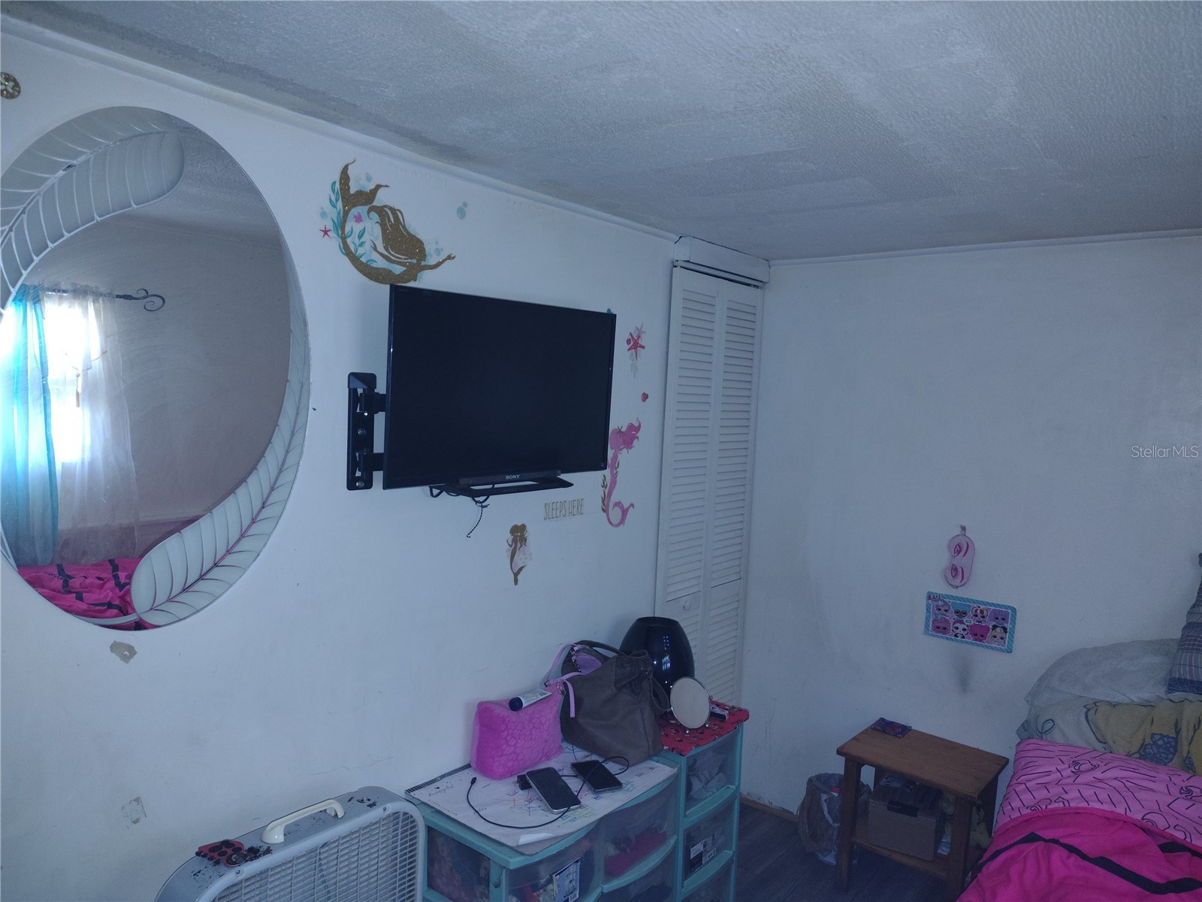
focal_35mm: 24
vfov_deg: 56.8
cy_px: 451
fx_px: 833
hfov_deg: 71.6
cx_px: 601
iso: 885
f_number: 1.8
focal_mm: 5.56
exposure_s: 1/60
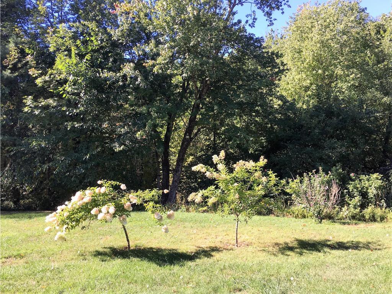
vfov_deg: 48.2
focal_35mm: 29
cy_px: 147
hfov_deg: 61.7
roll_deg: +2.5
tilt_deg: +3.7
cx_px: 196
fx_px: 328
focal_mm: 4.15
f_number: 2.2
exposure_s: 1/275
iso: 25
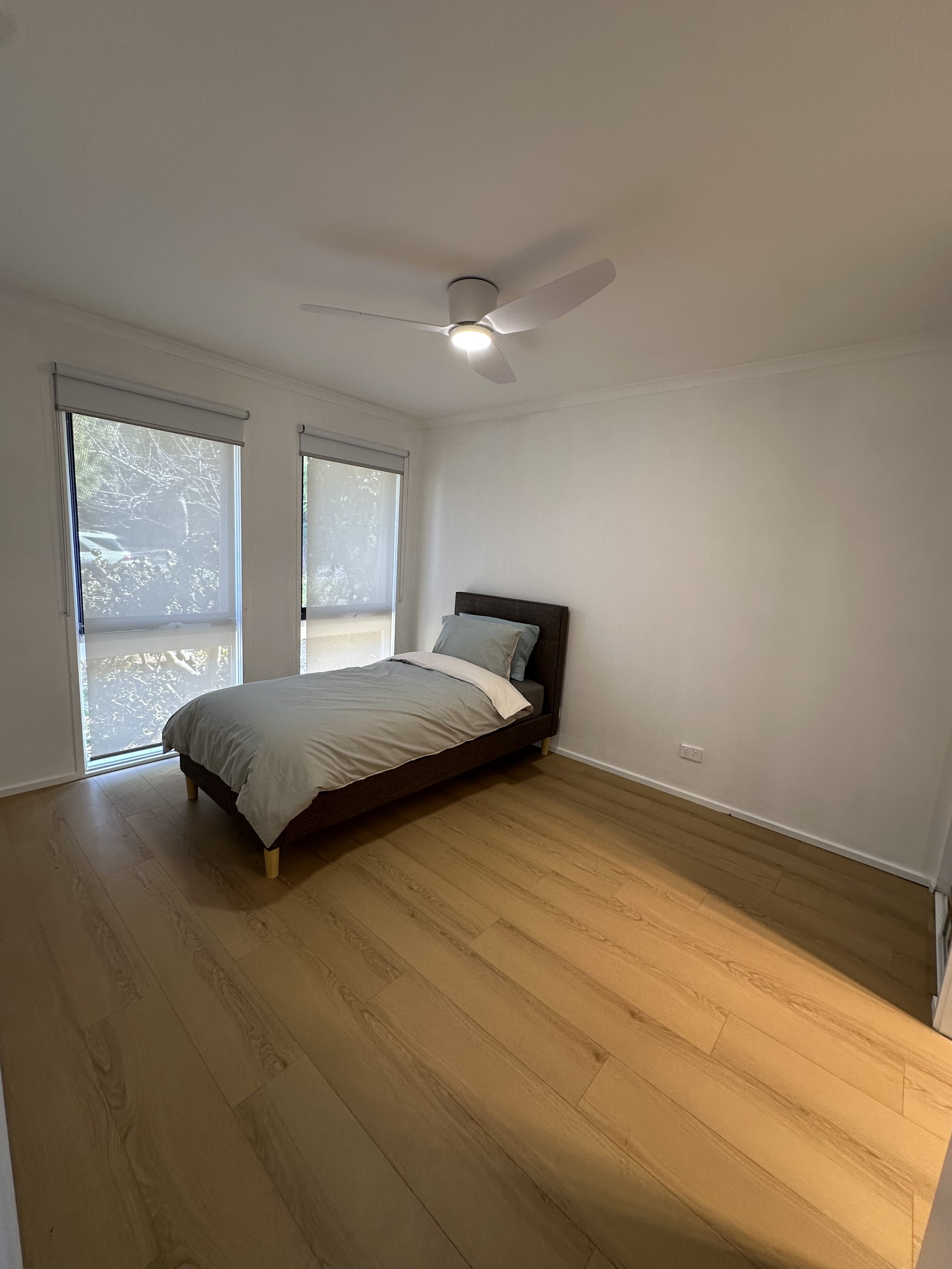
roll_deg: -4.5
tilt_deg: -9.1
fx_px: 513
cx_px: 476
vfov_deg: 102.1
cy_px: 634
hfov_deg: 85.7
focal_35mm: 14
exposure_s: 1/100
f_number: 2.2
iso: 160
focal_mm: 2.22
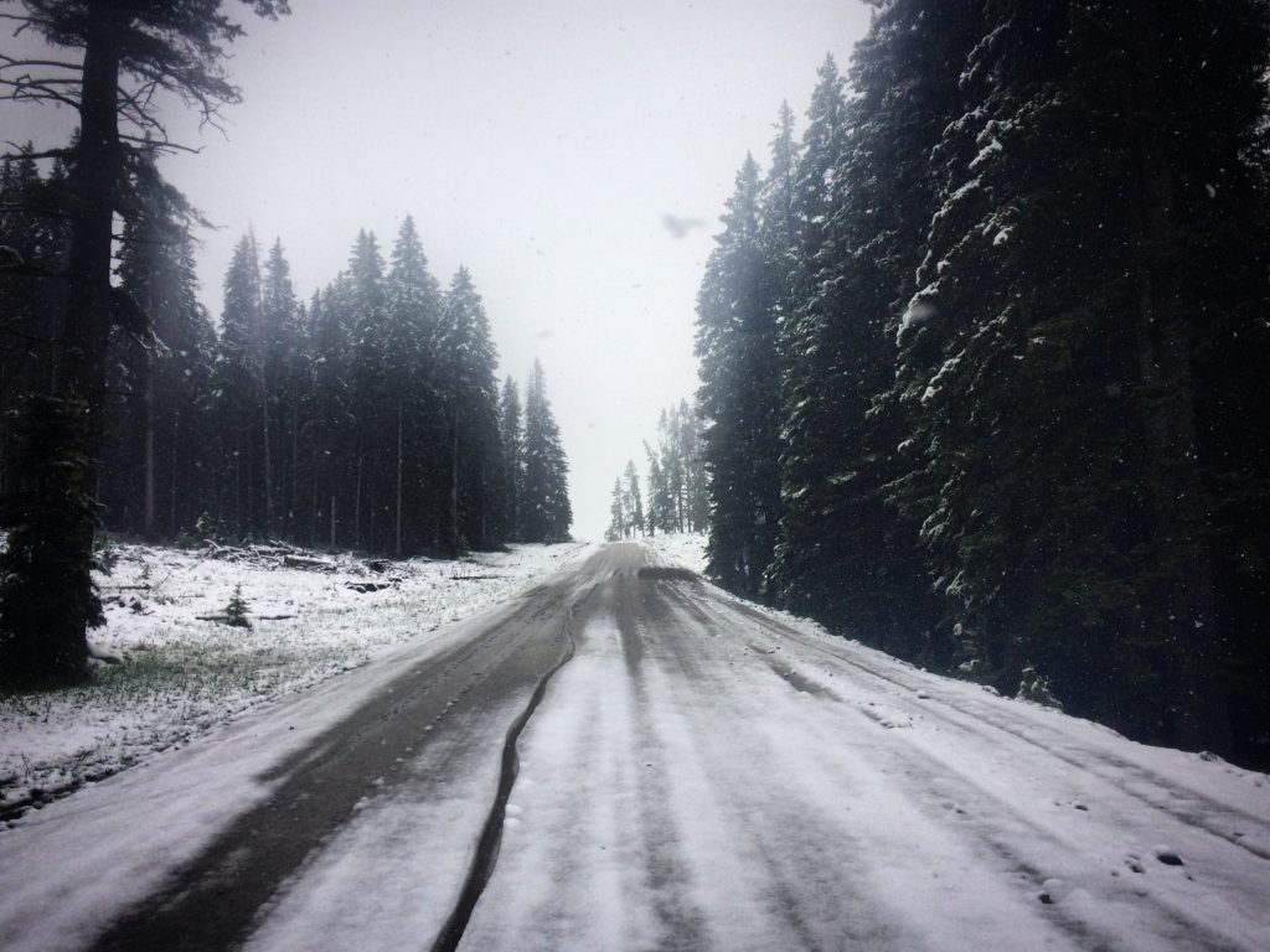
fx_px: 1064
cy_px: 476
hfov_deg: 61.7
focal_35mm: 29
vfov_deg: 48.2
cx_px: 635
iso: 32
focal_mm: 4.15
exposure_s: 1/2053
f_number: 2.2
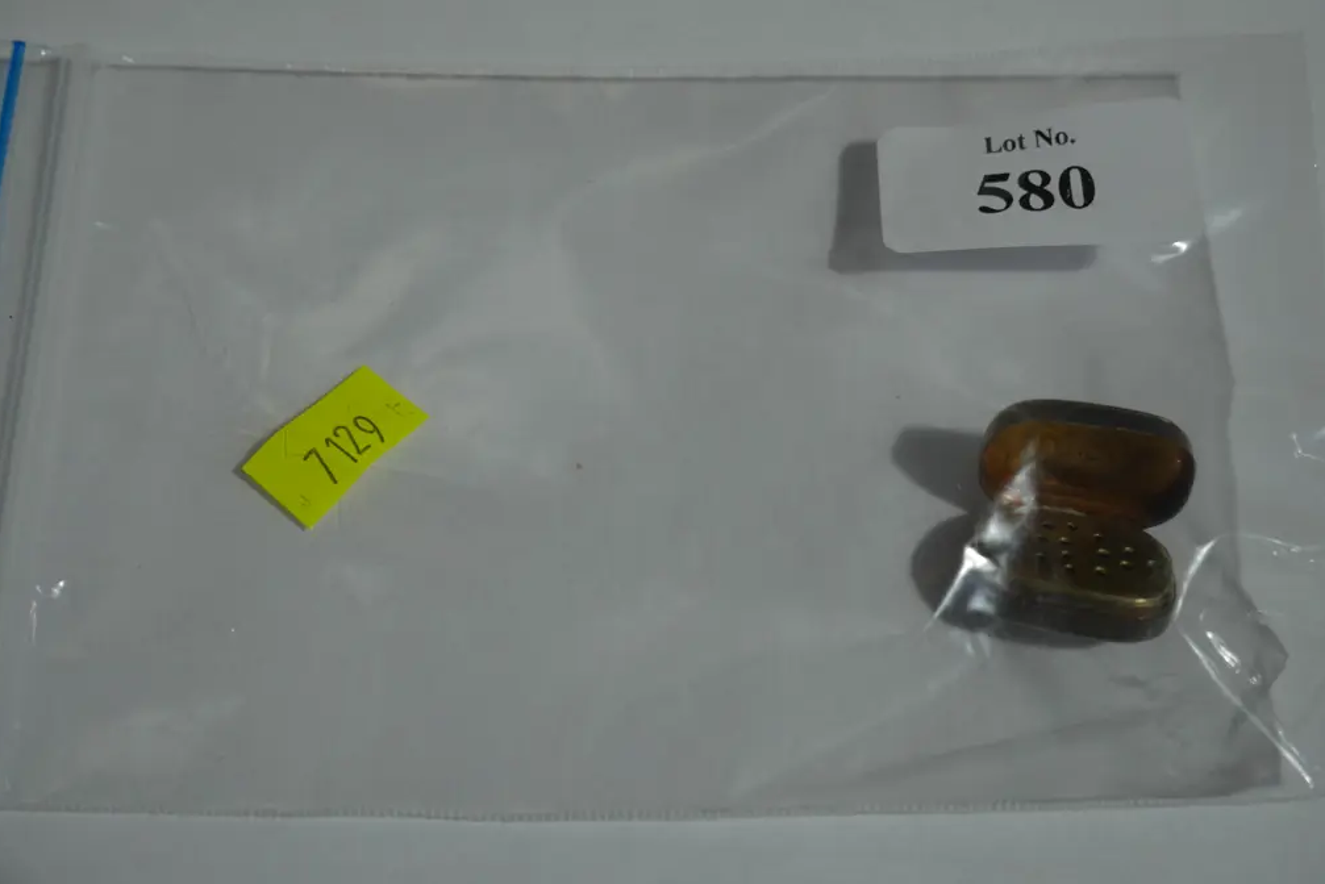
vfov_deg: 24.6
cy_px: 422
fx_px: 2025
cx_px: 657
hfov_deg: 36.2
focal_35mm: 55
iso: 200
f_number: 5.3
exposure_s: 1/80
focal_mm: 26
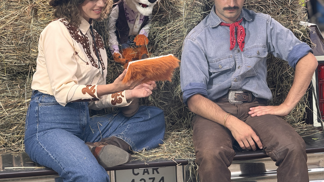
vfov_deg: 9.3
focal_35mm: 131
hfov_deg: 16.4
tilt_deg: -4.1
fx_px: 1125
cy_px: 66
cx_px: 162
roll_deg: +1.2
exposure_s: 1/218
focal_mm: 15.66
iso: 50
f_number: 2.8
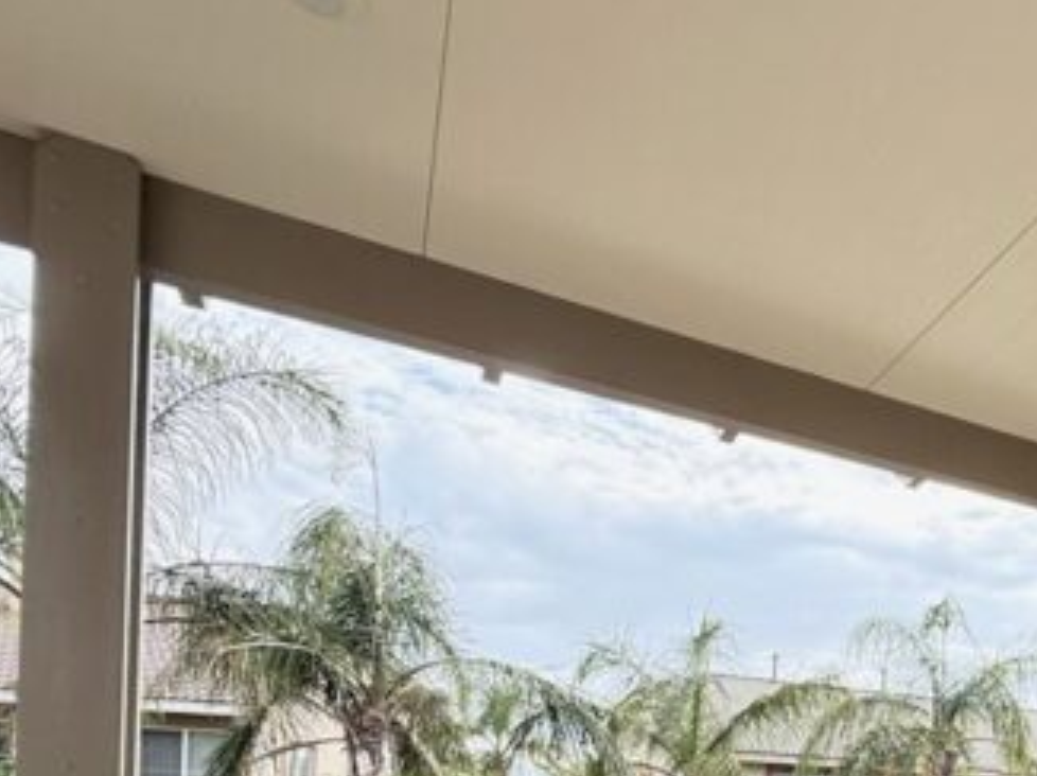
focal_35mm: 33
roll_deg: -1.5
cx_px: 992
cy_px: 852
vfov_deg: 36.4
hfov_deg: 47.7
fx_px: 988
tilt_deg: +0.8
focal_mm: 2.22
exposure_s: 1/329
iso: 64
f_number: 2.2
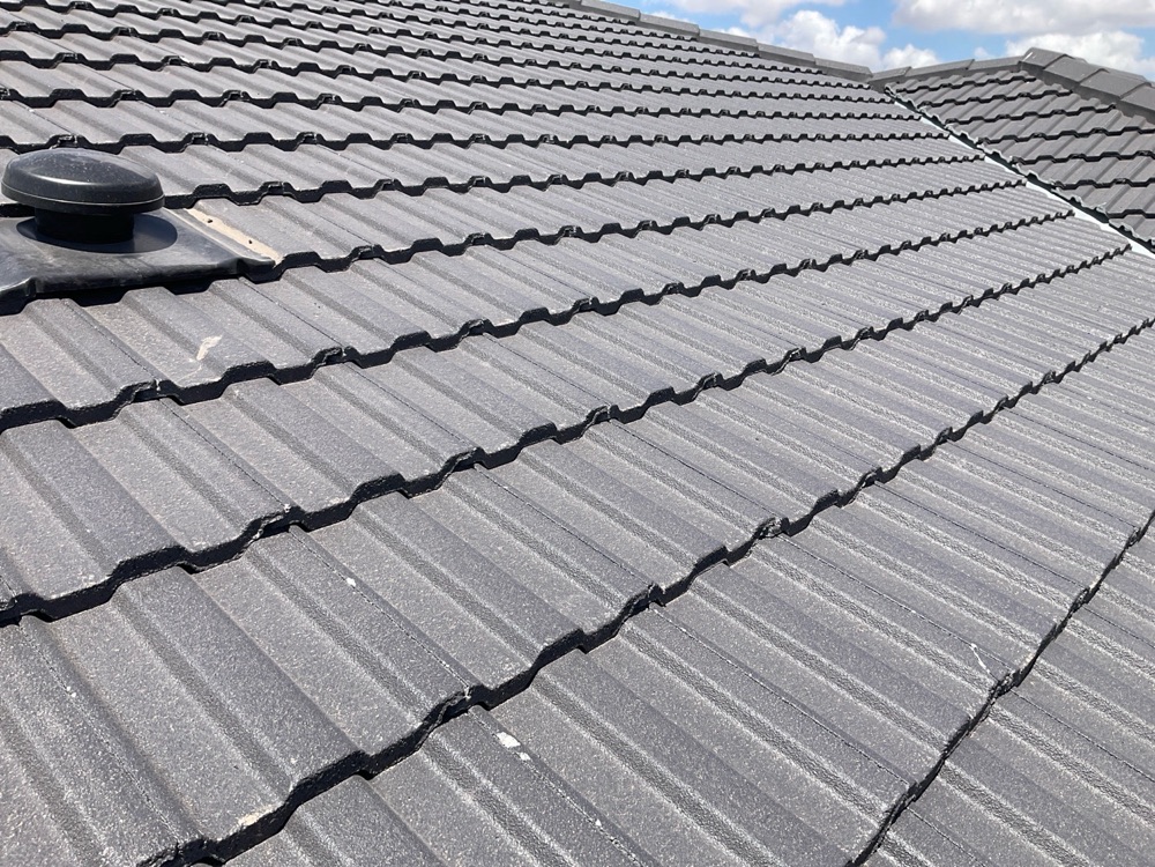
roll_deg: +3.9
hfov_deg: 61.7
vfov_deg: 48.2
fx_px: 968
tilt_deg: -14.4
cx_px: 578
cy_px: 434
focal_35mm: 29
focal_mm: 3
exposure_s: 1/1786
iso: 16
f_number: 1.8
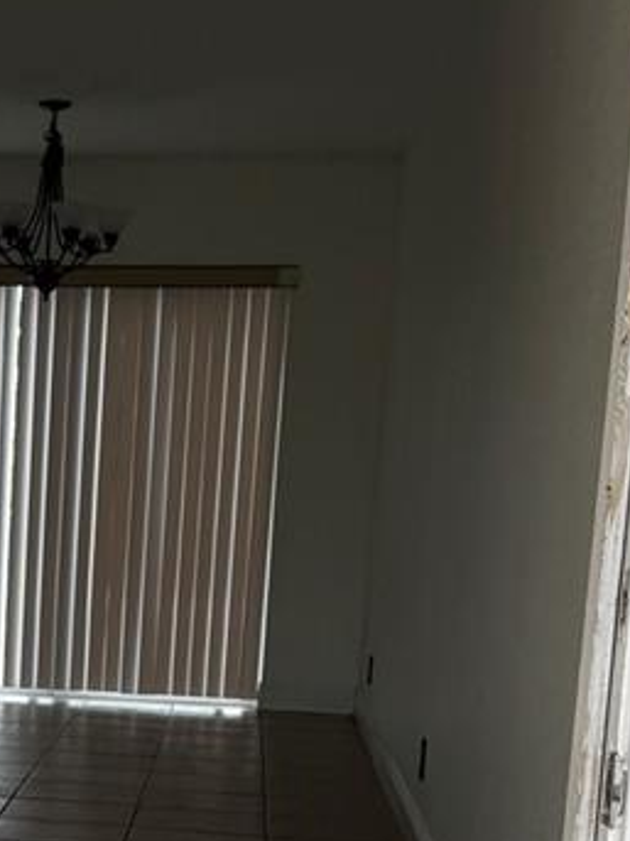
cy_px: 853
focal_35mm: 84
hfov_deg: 17.0
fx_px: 2040
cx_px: -74
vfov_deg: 22.4
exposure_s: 1/622
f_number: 1.78
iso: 80
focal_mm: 6.76
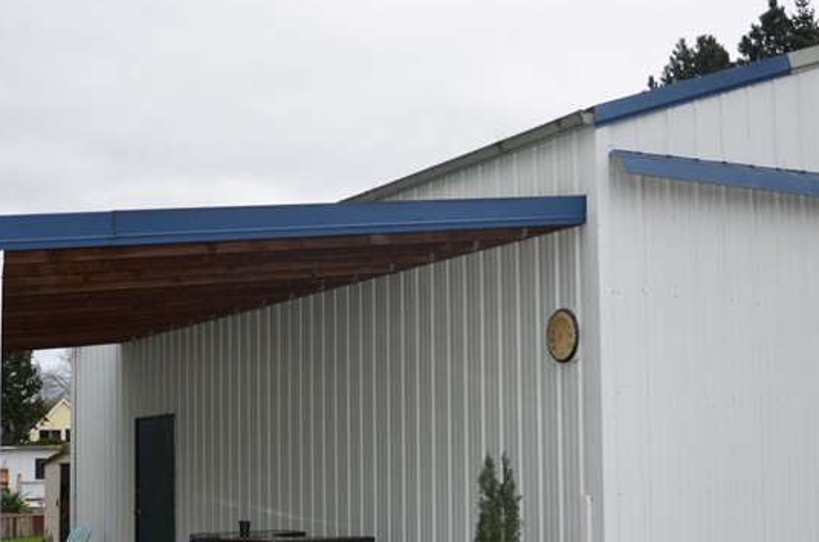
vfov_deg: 20.2
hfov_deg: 30.1
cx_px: 398
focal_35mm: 67
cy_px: 347
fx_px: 1521
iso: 200
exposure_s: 1/125
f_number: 3.8
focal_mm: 22
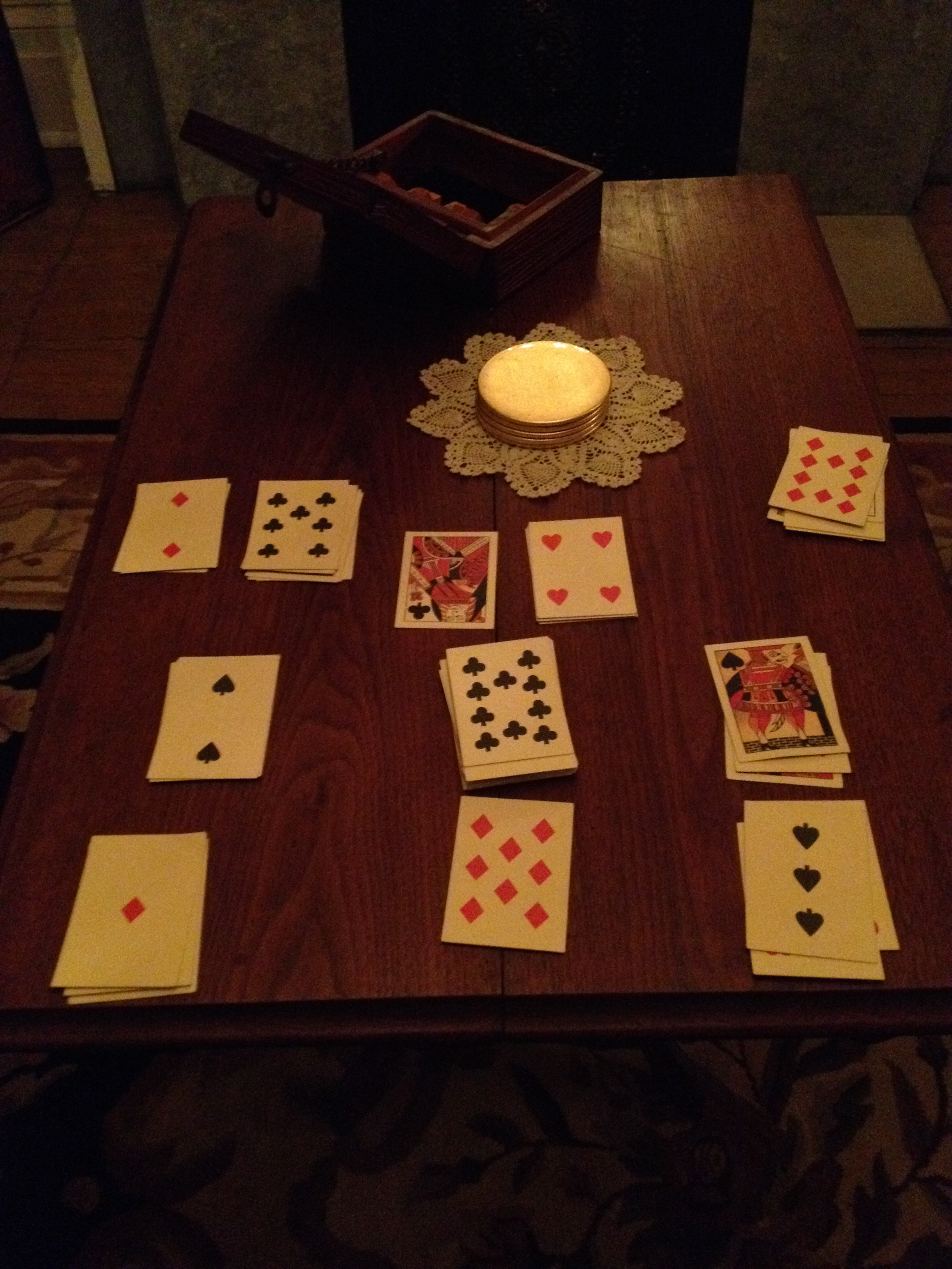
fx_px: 1283
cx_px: 476
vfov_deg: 52.6
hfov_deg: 40.7
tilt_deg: -46.0
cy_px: 634
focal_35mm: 35
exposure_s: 1/15
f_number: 2.4
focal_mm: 4.28
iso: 800
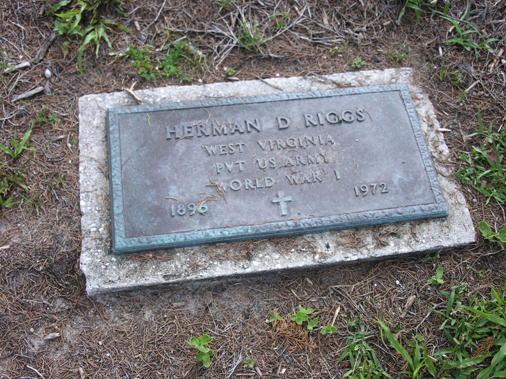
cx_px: 253
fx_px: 629
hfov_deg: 43.9
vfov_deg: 33.6
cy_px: 190
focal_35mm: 43
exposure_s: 1/51.5
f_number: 3.7
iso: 50
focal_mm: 11
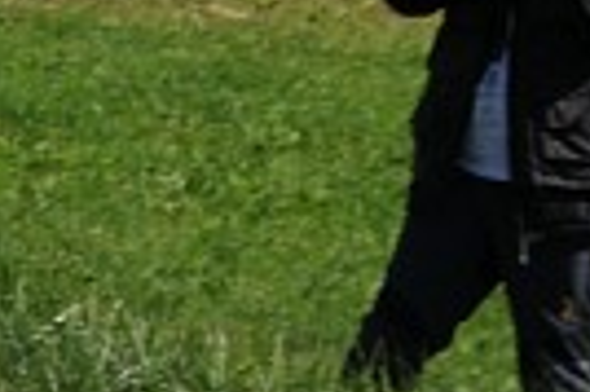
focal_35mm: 1430
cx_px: 1118
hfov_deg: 1.4
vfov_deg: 1.0
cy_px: 905
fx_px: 23407
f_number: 11
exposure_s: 1/320
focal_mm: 200
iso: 250
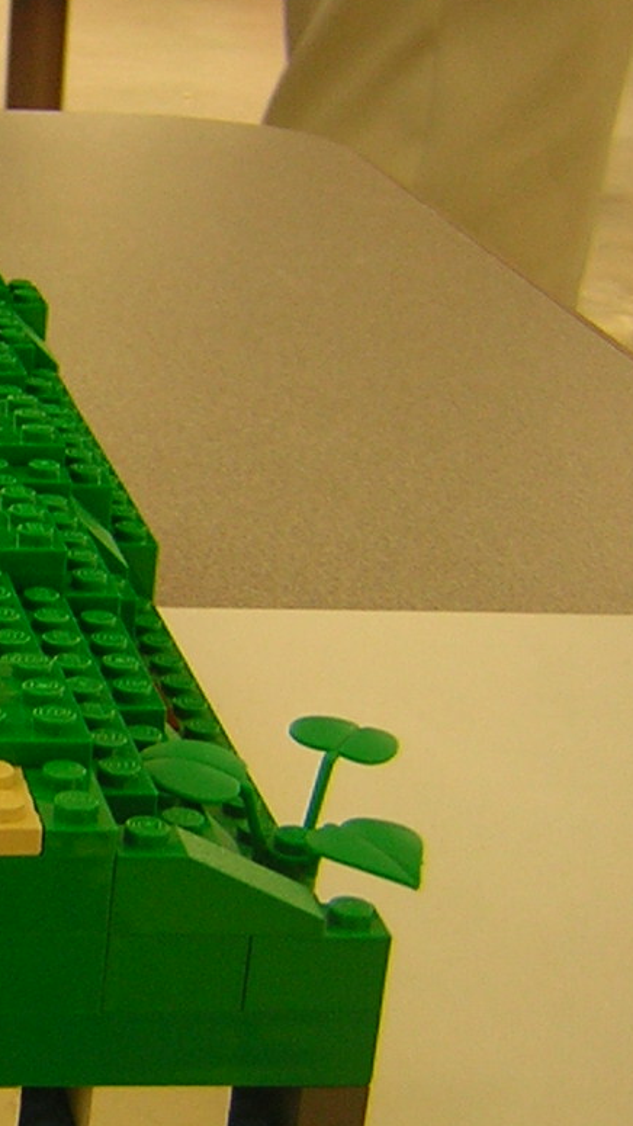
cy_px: 641
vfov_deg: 26.2
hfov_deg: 14.1
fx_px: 2417
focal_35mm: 81
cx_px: -289
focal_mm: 4.7
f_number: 2.6
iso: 50
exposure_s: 1/6.7
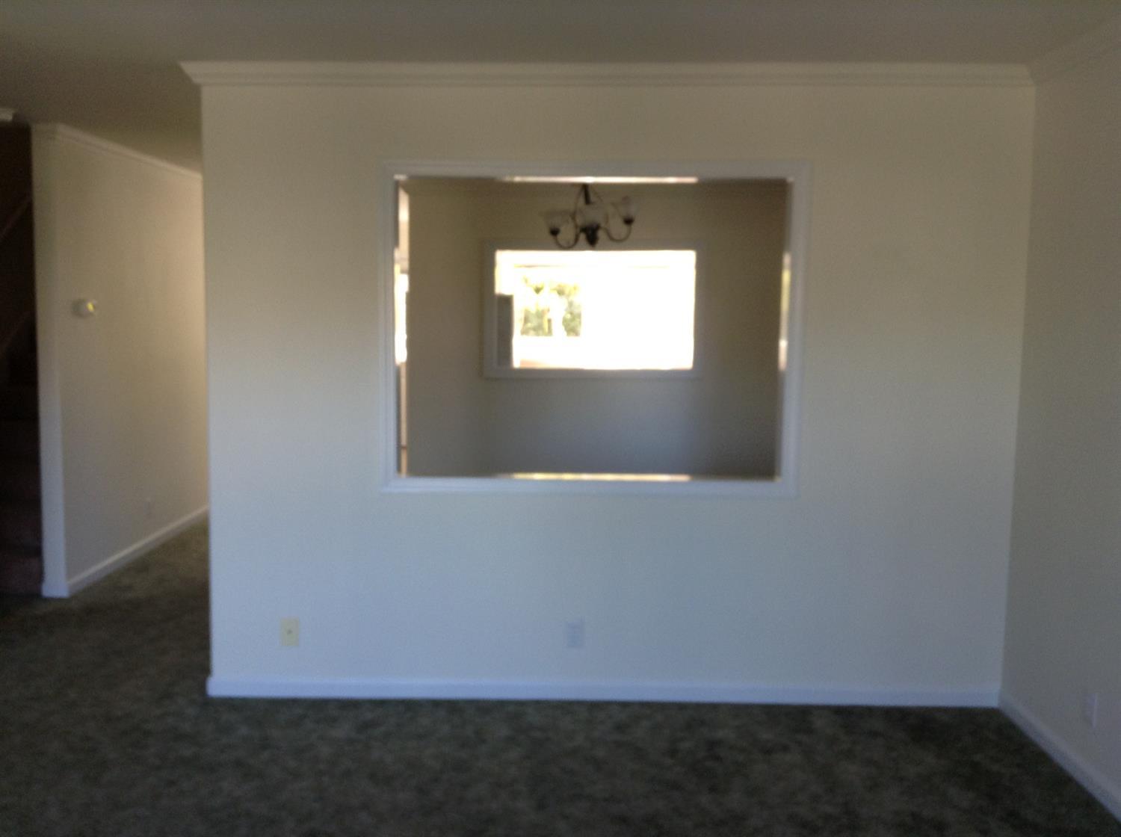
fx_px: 1067
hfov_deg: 55.4
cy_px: 418
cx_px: 560
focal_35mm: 33
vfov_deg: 42.8
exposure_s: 1/24
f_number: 2.4
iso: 40
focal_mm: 3.3
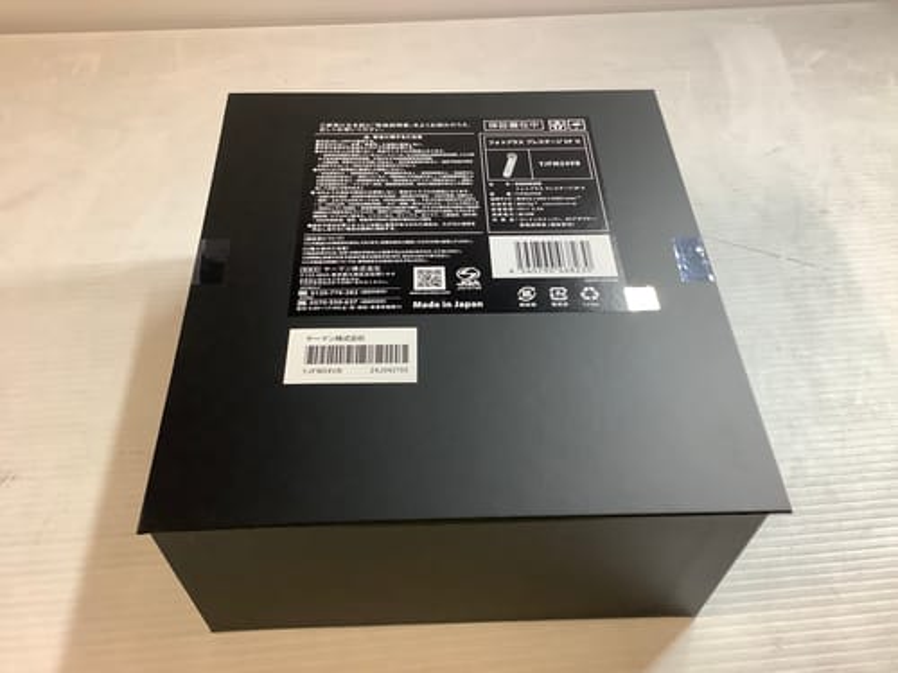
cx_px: 449
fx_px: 804
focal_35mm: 31
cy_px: 336
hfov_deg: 58.4
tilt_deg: -50.4
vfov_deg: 45.4
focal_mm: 3.3
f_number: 2.4
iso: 200
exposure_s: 1/50
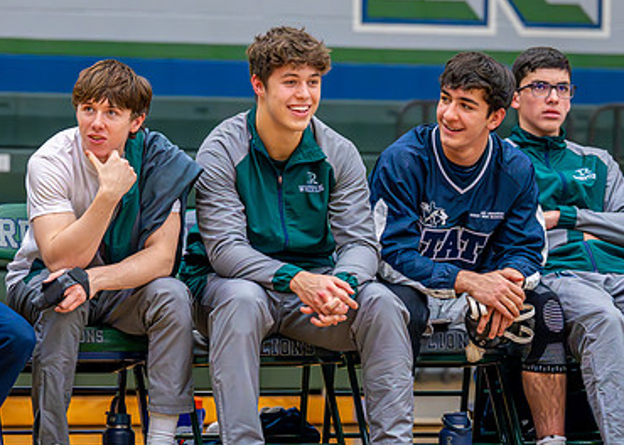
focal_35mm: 243
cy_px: 195
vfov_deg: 5.9
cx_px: 259
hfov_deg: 8.3
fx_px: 4305
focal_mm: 128
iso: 6400
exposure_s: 1/1000
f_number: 2.8
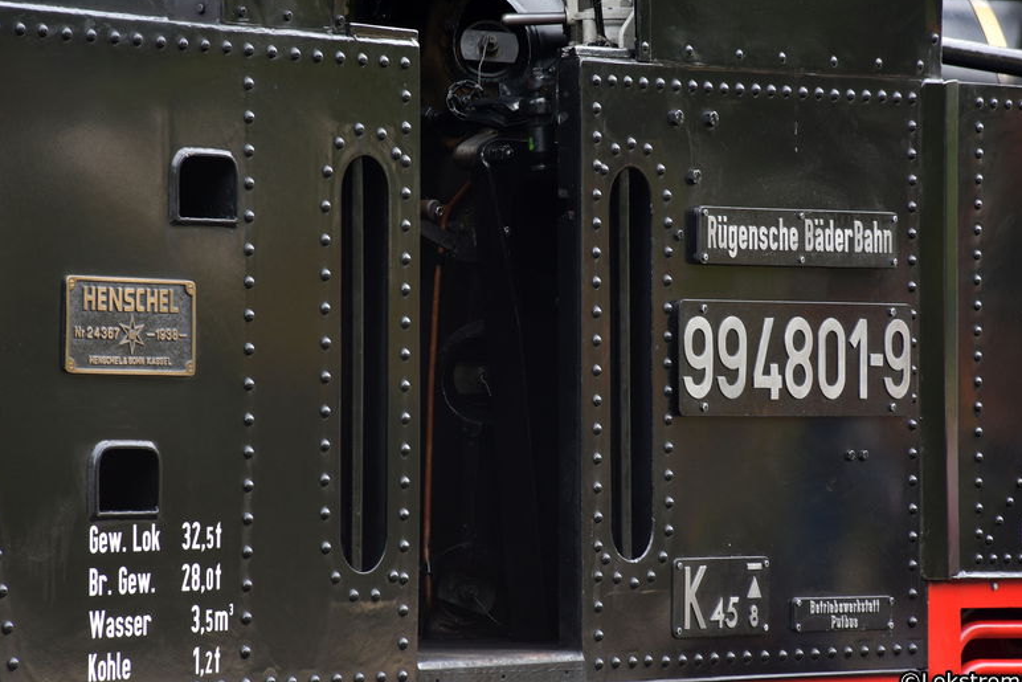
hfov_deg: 9.4
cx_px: 525
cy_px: 351
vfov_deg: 6.2
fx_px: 6246
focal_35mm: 220
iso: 200
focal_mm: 140
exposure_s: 1/50
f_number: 9
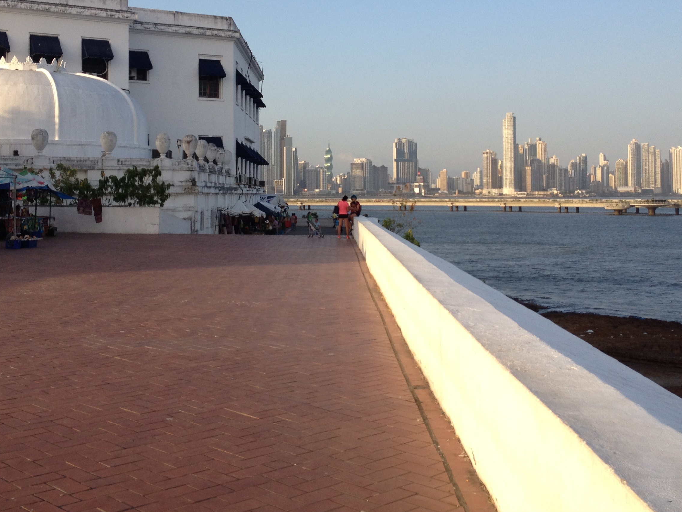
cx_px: 312
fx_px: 985
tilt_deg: +0.5
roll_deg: +0.5
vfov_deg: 28.8
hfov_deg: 38.2
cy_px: 153
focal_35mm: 50
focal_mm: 4.28
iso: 50
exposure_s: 1/681
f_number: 2.4
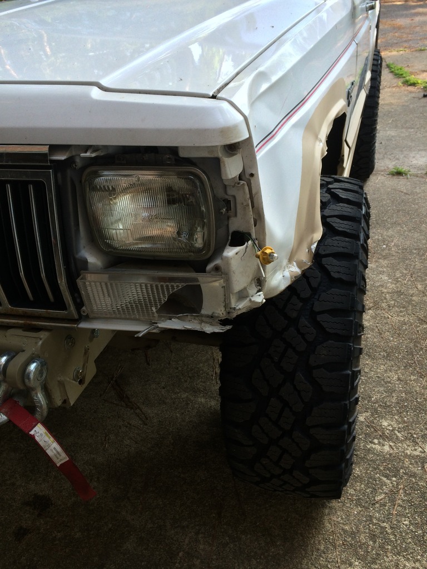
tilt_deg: -33.6
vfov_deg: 61.7
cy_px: 284
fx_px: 477
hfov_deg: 48.2
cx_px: 214
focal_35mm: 29
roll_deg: +6.7
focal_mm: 4.15
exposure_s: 1/120
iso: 50
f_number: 2.2
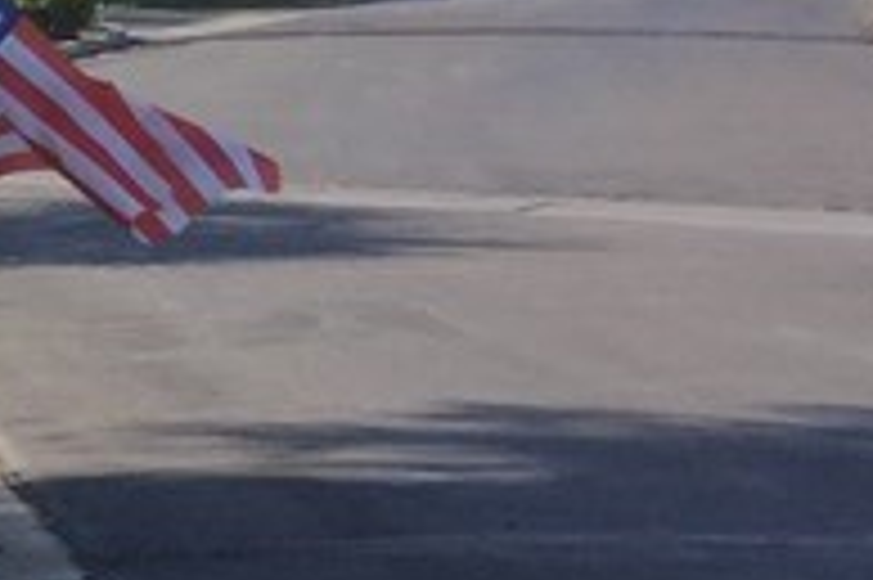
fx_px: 4119
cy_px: 463
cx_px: -1192
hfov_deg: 10.5
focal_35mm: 170
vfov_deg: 8.0
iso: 25
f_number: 2.4
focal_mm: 3.3
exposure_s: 1/562
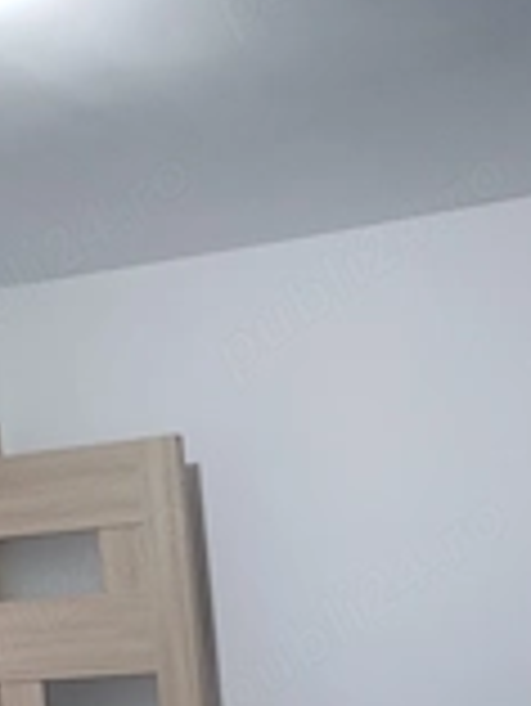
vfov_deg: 25.2
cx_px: 518
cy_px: 684
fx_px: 1511
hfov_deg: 19.4
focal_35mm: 74
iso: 879
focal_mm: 4.75
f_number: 1.8
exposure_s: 1/33.3
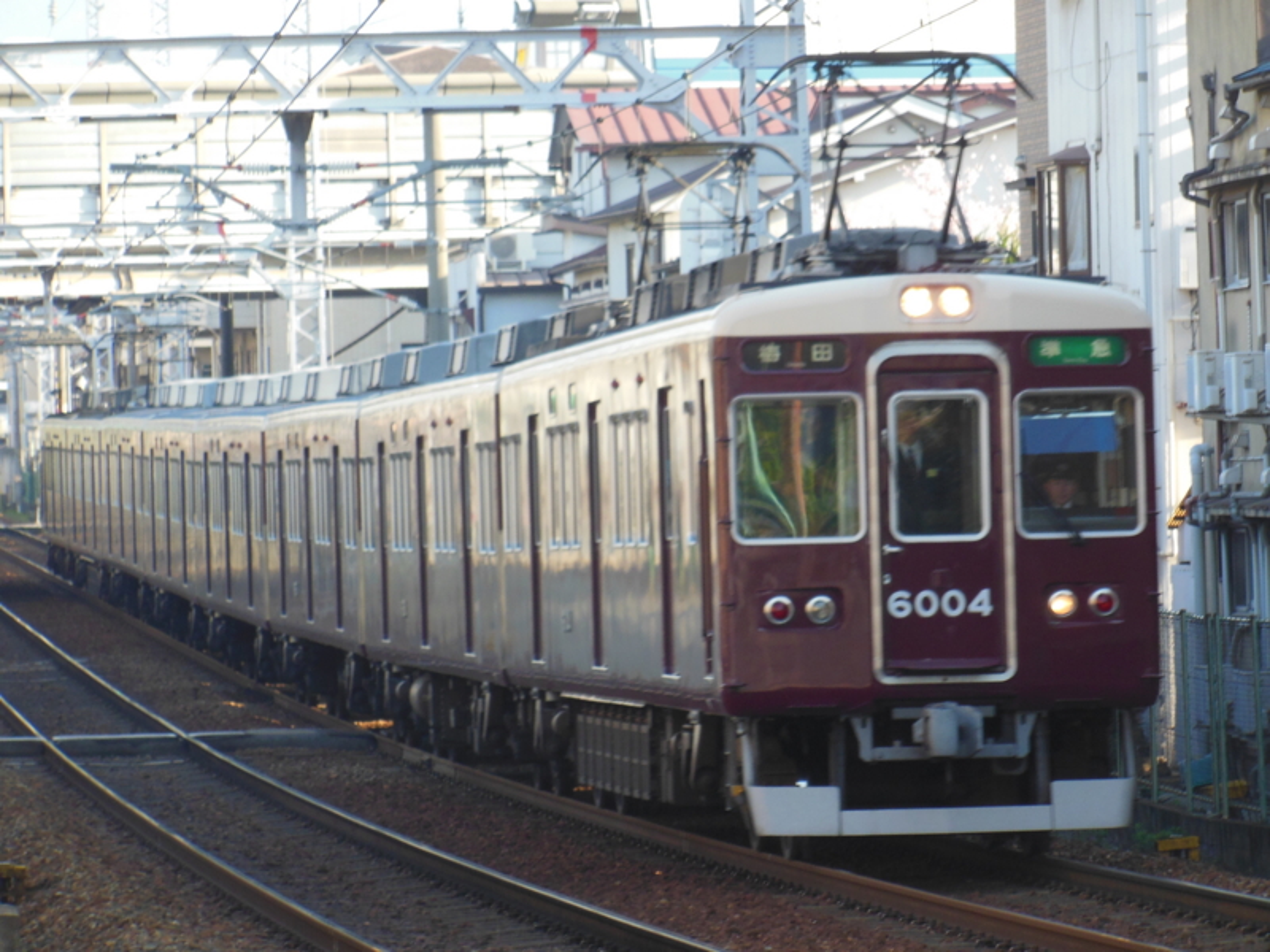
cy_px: 476
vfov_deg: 5.1
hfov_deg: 6.7
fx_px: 10786
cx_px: 635
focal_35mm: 294
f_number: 5.8
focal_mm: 52.5
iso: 200
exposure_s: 1/125
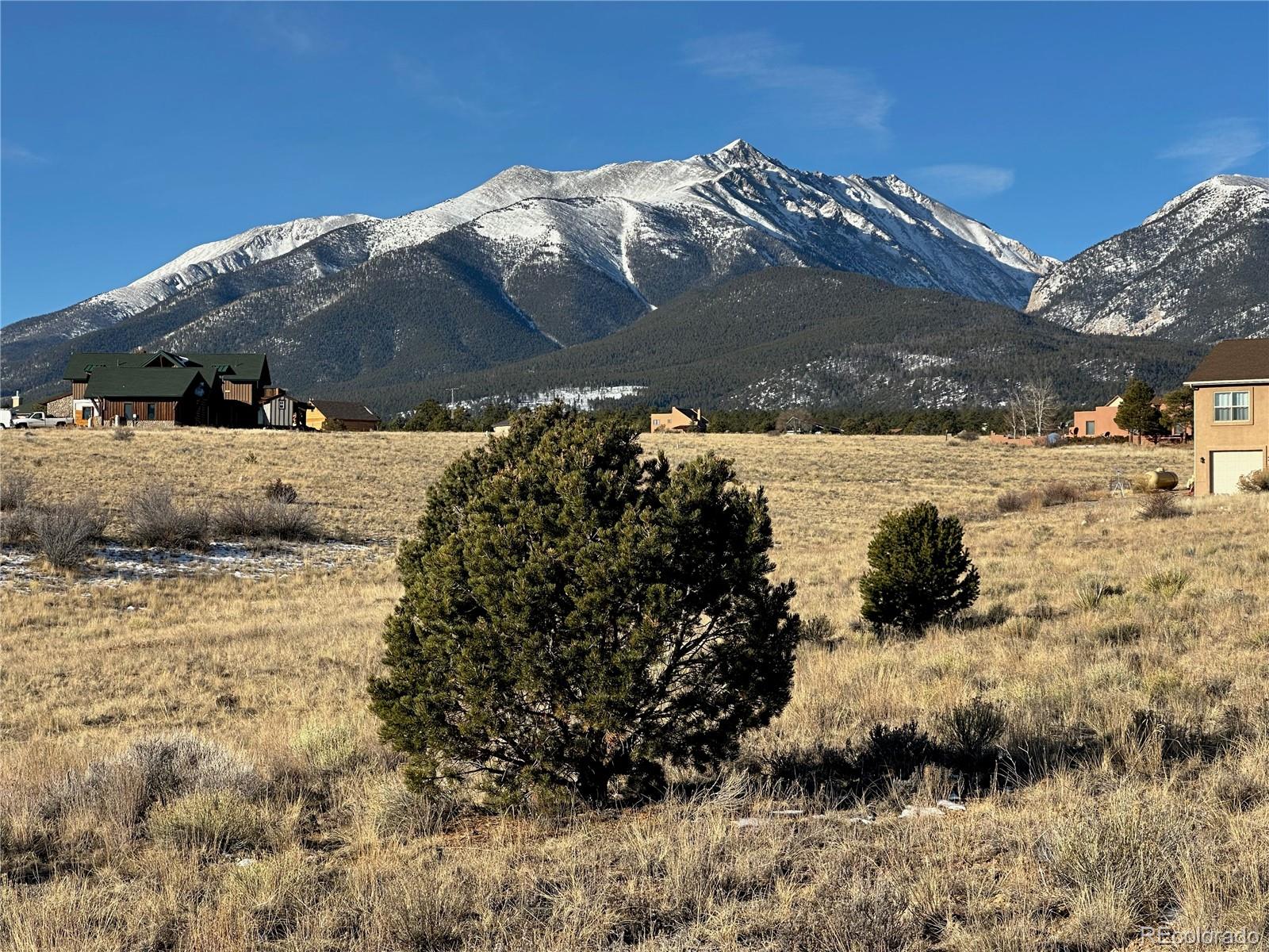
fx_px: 2823
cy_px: 476
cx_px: 634
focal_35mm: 77
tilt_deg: +1.4
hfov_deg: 25.3
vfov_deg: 19.1
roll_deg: -0.1
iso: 32
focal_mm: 9
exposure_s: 1/686
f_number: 2.8
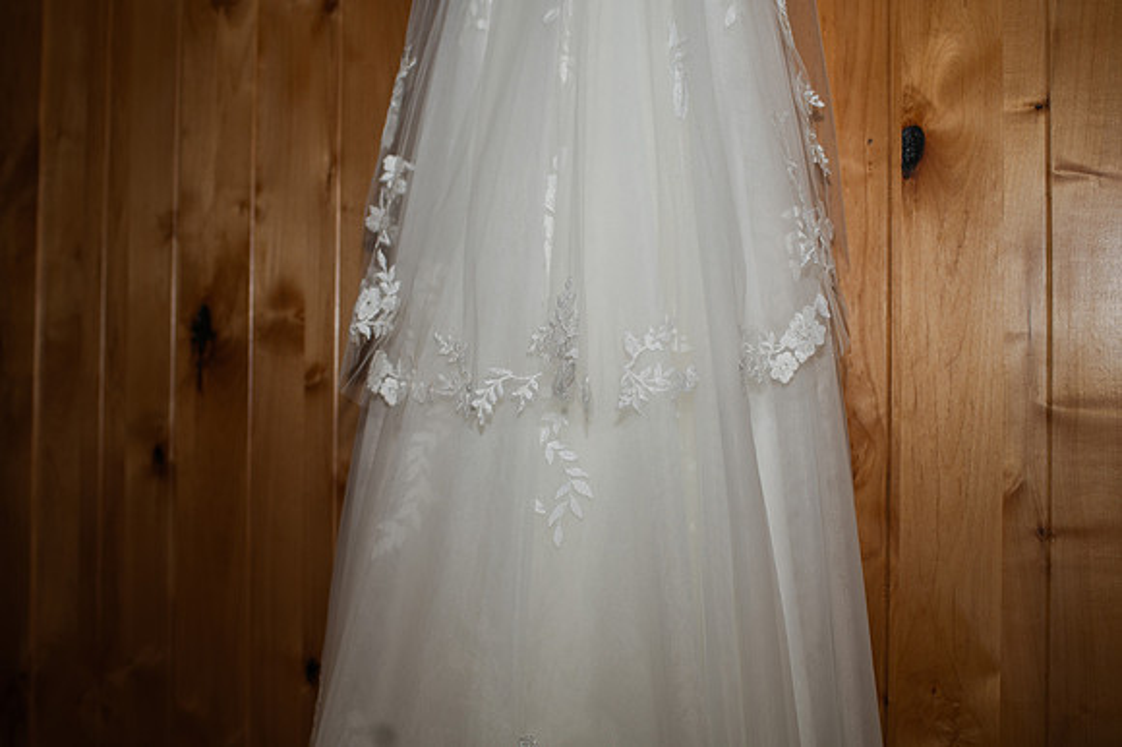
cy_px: 374
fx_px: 1150
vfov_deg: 36.0
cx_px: 561
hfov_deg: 52.0
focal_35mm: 37
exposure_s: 1/200
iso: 110
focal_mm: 35
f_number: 3.2
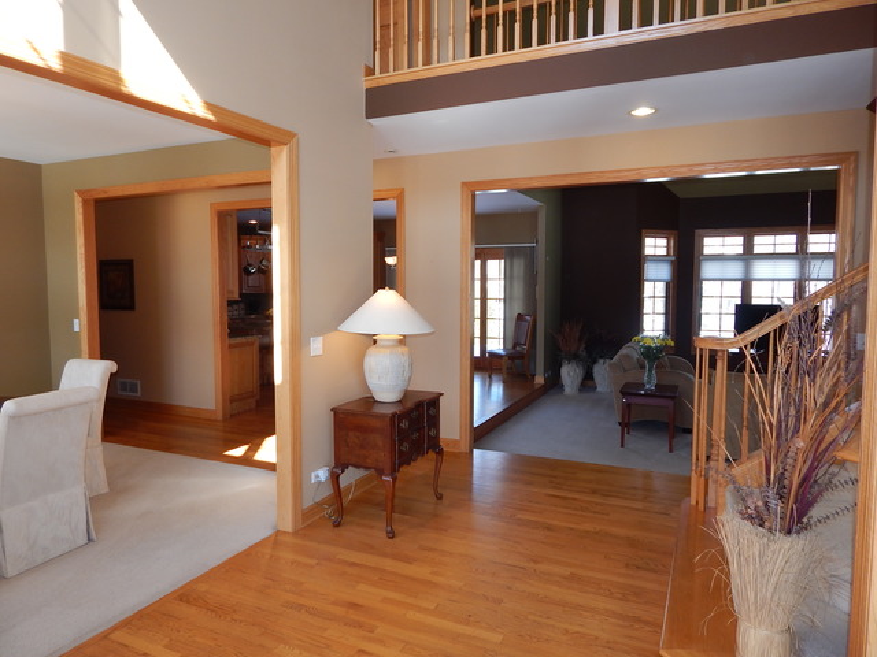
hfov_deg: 76.4
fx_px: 557
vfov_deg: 61.1
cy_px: 328
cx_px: 438
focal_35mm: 22
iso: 125
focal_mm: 4
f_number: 3
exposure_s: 1/60
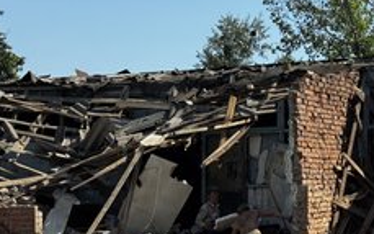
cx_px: 235
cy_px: 227
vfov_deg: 14.5
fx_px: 907
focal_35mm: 89
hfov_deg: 23.2
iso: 64
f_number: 1.78
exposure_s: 1/2252
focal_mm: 6.76
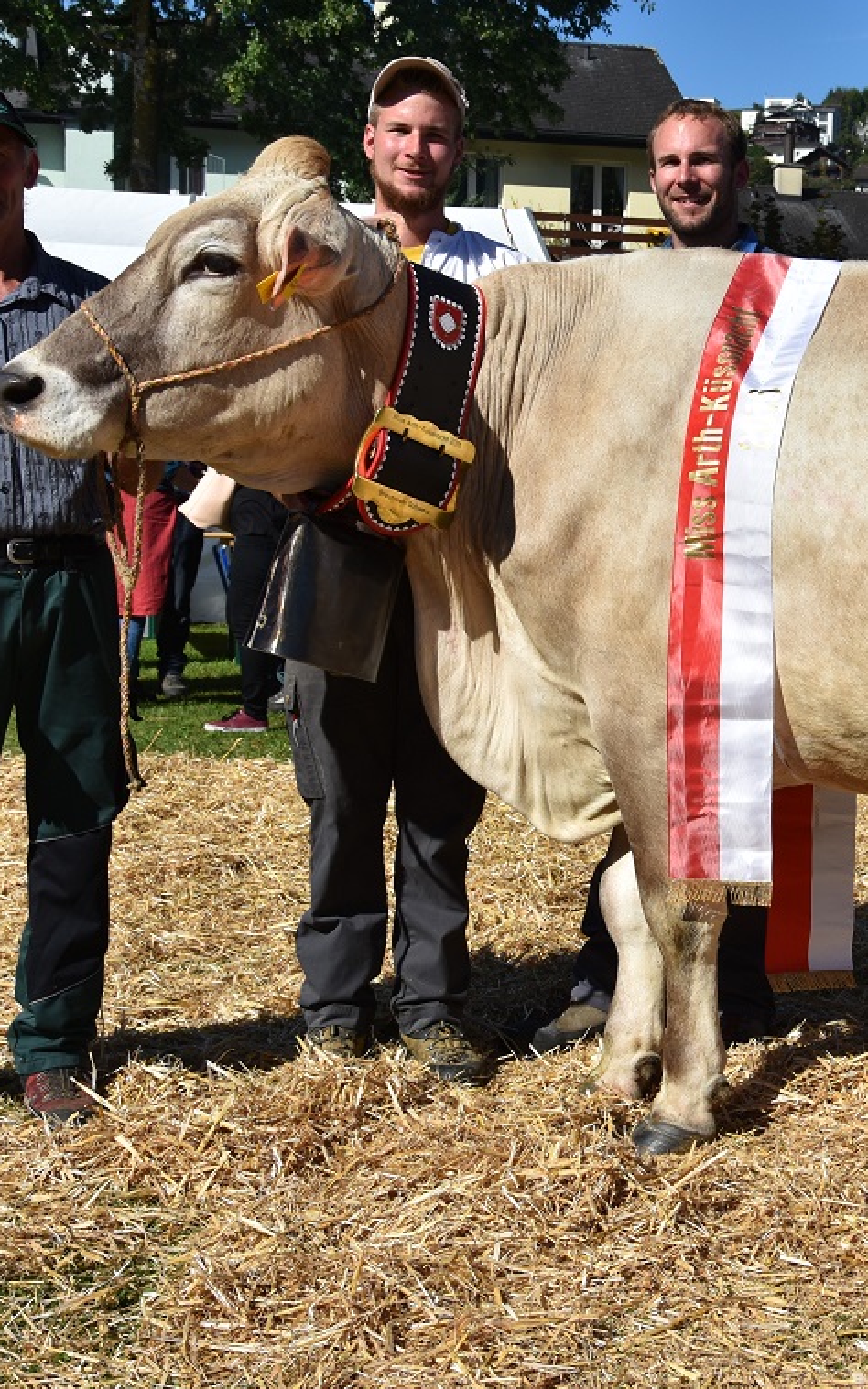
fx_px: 2197
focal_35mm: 58
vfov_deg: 35.1
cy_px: 695
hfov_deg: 21.8
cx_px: 798
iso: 110
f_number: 8
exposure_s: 1/500
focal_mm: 24
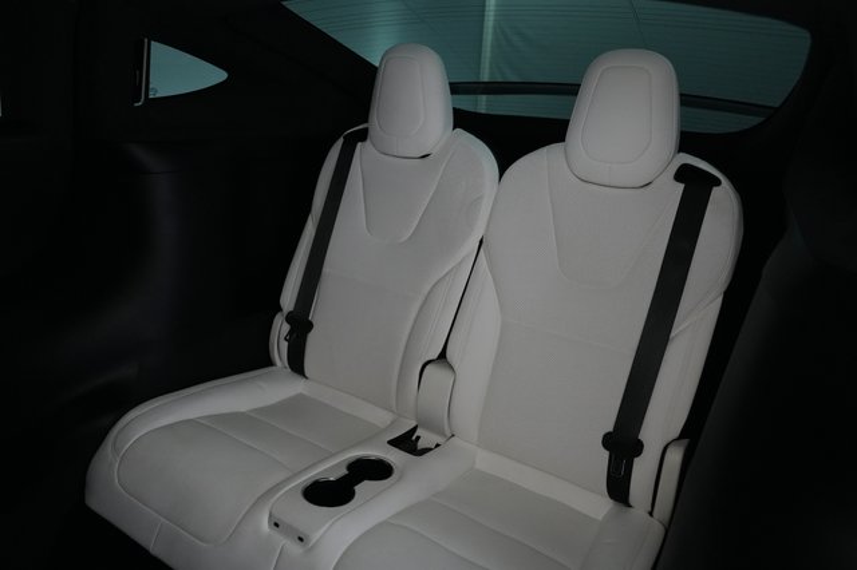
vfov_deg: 53.1
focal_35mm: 24
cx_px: 428
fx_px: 571
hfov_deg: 73.8
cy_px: 285
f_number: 2.8
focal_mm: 24
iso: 4000
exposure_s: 1/320
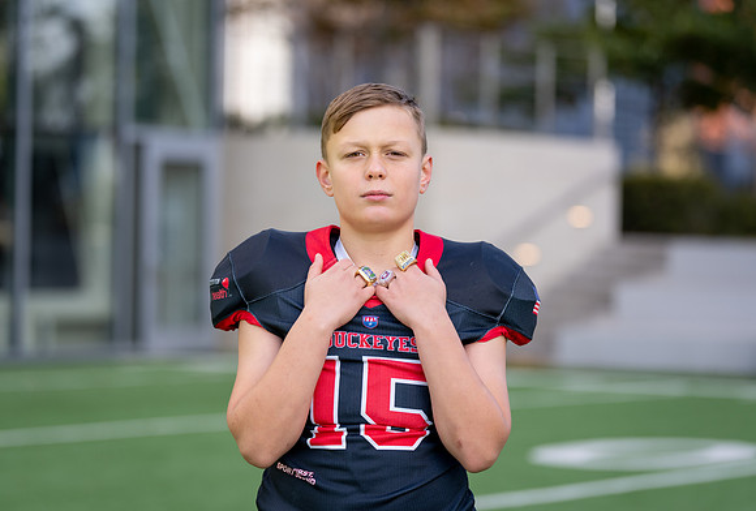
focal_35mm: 120
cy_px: 249
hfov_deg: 16.9
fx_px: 2540
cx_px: 363
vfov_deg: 11.5
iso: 100
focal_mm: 114
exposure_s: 1/500
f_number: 2.8
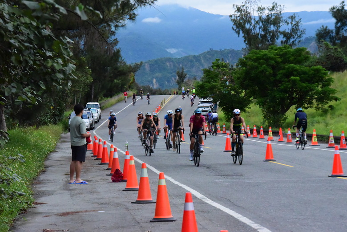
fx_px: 1398
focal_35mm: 145
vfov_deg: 9.5
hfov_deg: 14.1
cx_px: 174
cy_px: 116
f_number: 10
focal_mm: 145
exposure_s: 1/4000
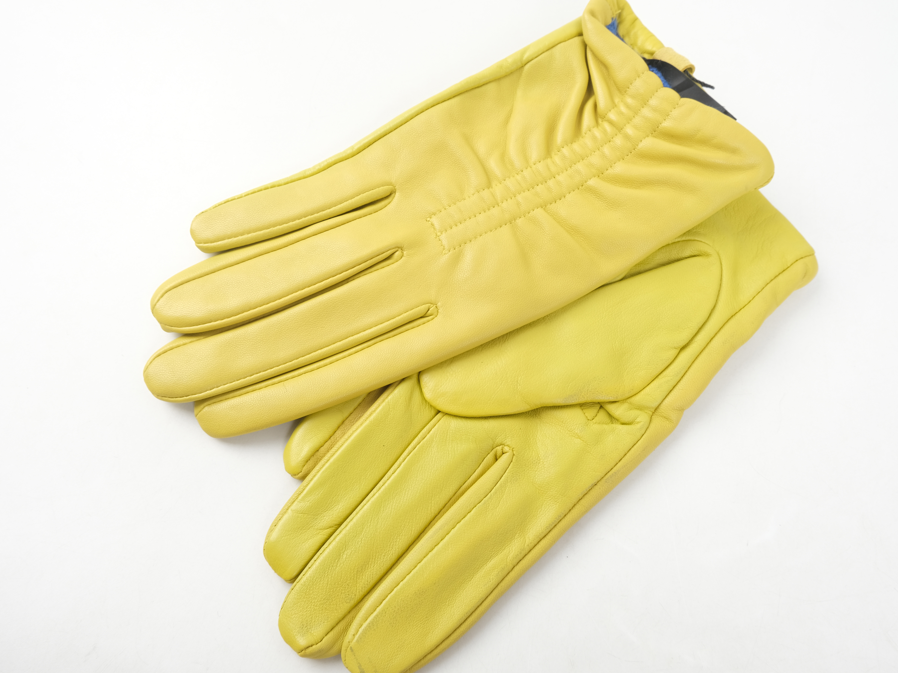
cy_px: 337
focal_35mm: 29
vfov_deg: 48.2
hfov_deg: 61.6
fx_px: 752
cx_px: 466
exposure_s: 1/125
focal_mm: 15
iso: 160
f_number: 9
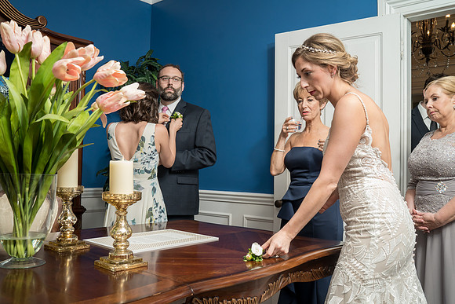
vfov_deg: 37.9
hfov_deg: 54.4
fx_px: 442
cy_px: 152
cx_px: 228
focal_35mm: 35
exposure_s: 1/200
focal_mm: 35
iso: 800
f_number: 5.6
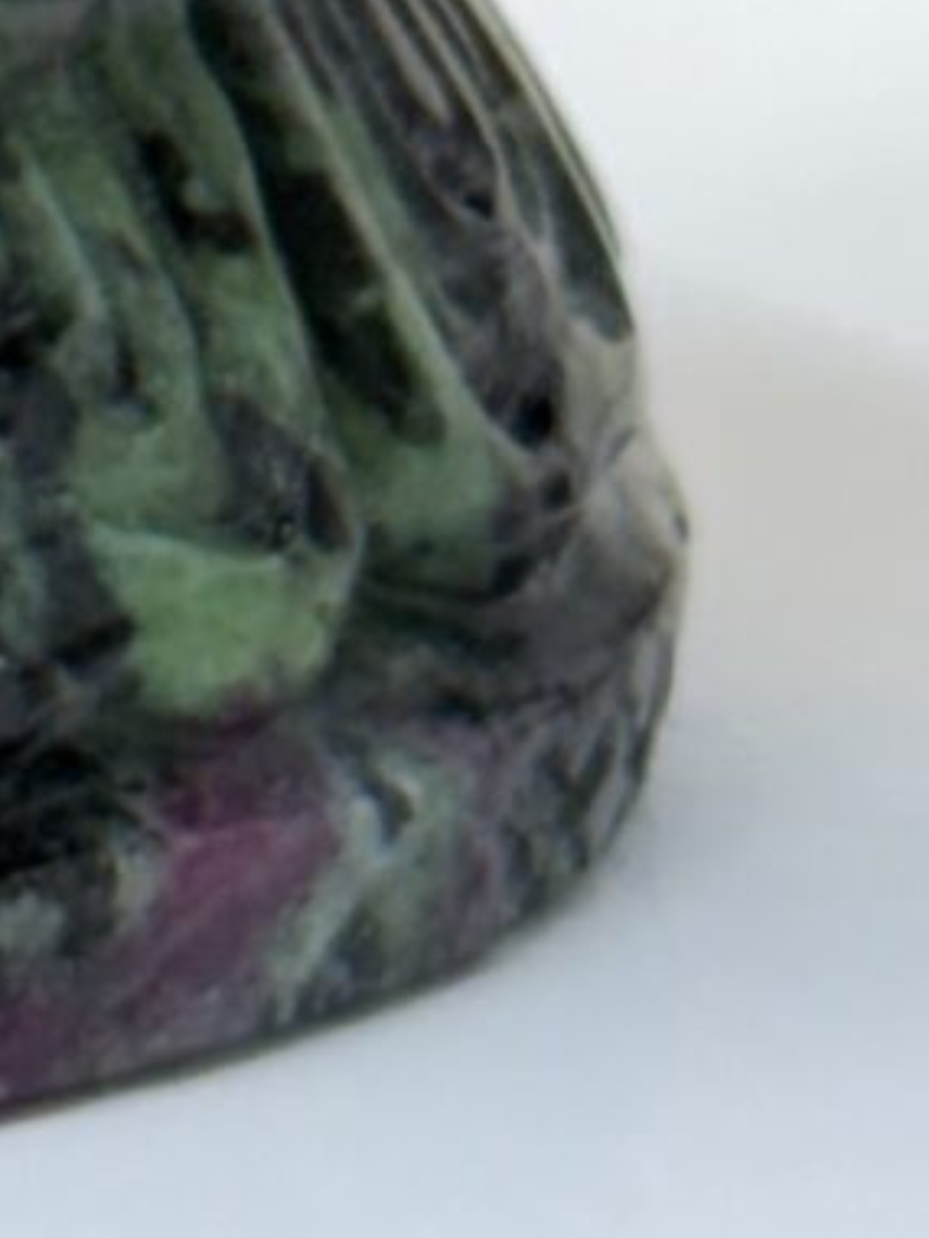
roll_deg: +1.3
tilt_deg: -8.0
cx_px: -1314
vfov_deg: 5.9
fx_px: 11558
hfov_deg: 4.5
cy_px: -1890
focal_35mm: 323
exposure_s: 1/109
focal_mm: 6.76
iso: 80
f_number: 1.78
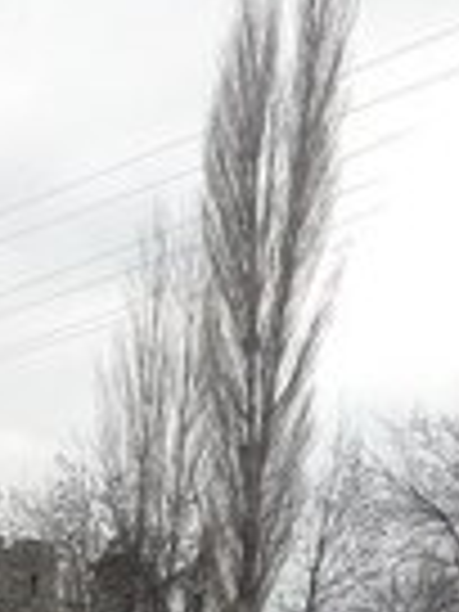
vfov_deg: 17.8
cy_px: 842
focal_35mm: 102
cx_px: -333
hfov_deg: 13.2
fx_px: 1803
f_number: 1.9
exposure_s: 1/521
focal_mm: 3.7
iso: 40
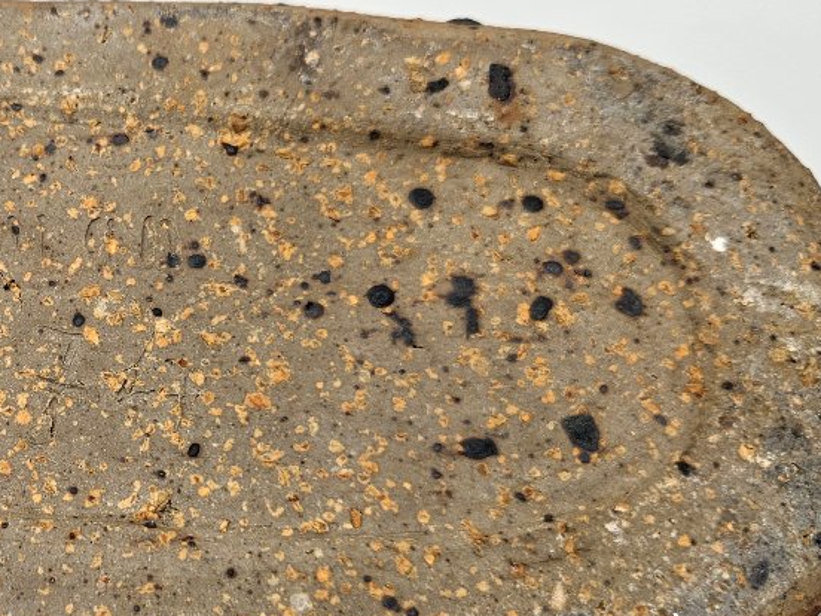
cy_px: 347
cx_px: 77
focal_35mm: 50
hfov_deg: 35.8
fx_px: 1186
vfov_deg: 29.1
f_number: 1.8
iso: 40
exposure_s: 1/205
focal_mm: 5.4
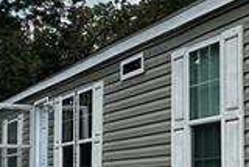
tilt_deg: +4.3
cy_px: 112
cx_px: 364
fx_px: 644
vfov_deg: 14.7
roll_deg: +1.4
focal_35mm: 93
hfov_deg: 19.4
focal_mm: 2.22
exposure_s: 1/703
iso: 40
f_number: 2.2
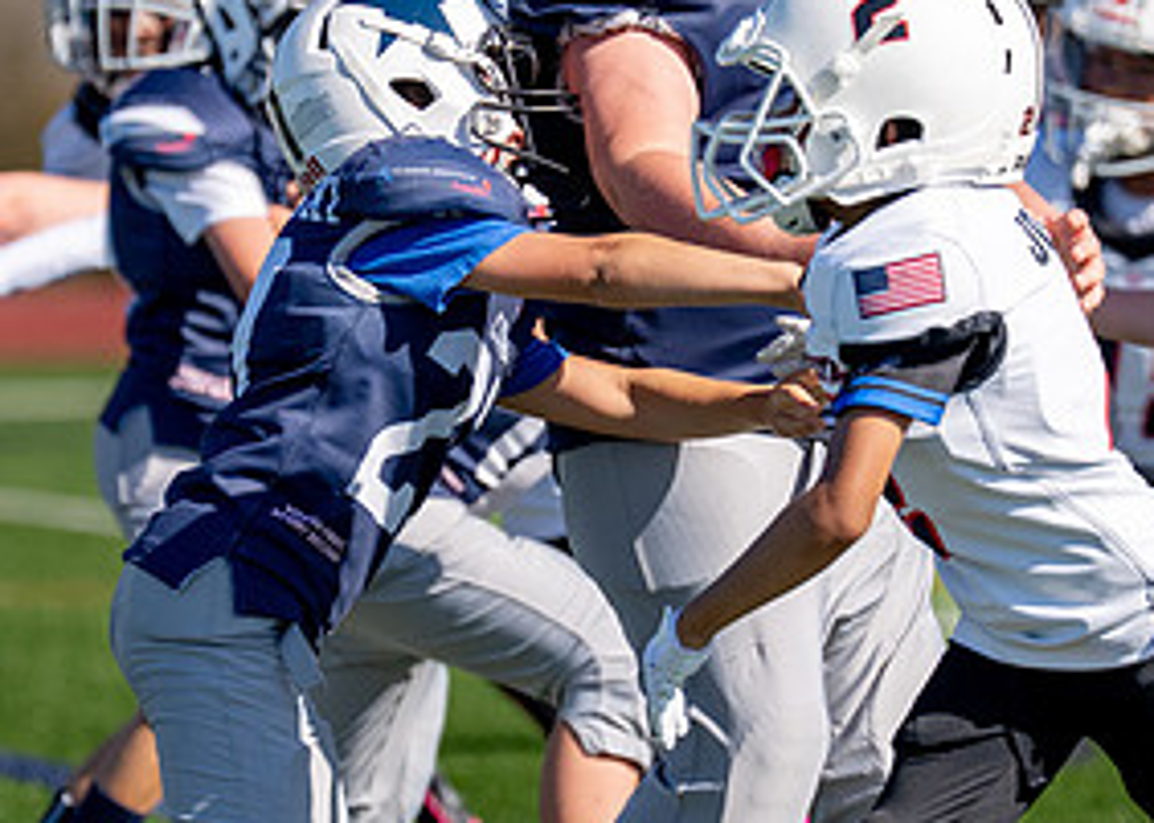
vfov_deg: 2.6
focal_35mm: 557
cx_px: 585
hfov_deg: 3.6
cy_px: 441
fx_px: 18242
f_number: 2.8
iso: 320
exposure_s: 1/6400
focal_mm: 200
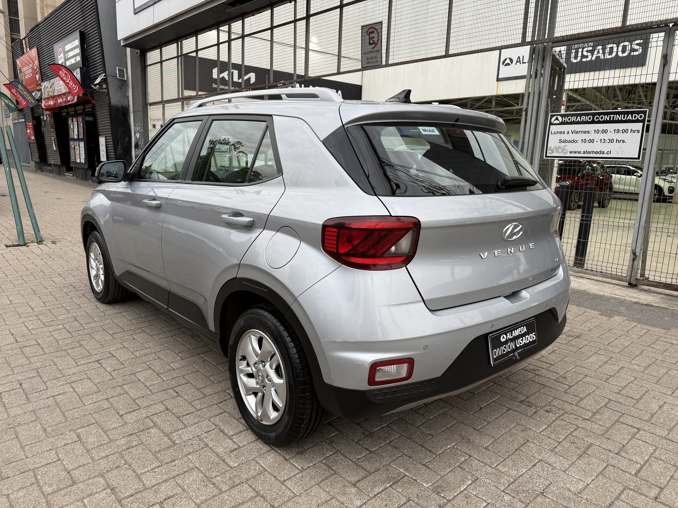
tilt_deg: -11.0
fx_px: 470
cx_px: 339
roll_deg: -2.6
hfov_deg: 71.6
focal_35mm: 24
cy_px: 254
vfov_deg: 56.8
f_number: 1.78
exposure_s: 1/121
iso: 64
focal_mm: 6.76
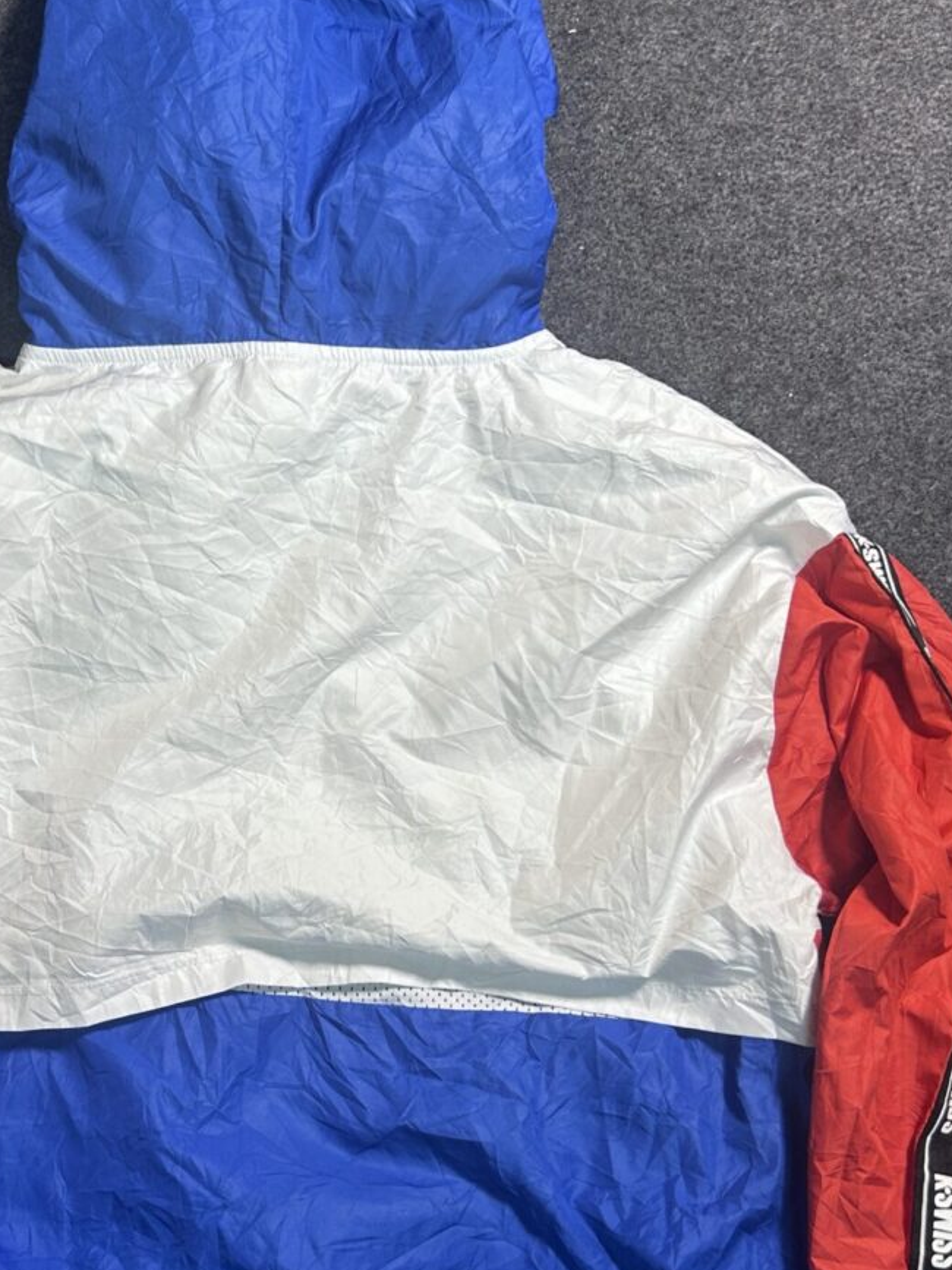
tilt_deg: -61.8
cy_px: 741
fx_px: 1761
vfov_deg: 39.5
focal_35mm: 48
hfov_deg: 29.9
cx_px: 278
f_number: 1.5
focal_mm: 5.7
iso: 80
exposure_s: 1/50
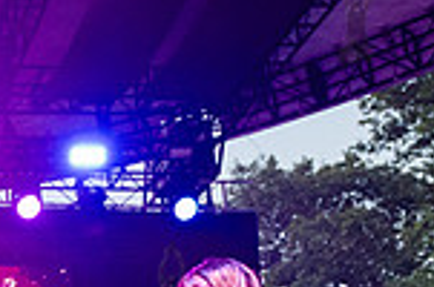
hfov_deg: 19.2
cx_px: -209
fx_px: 1131
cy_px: 429
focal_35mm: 94
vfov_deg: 13.6
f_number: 3.5
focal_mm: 24
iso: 6400
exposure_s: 1/400
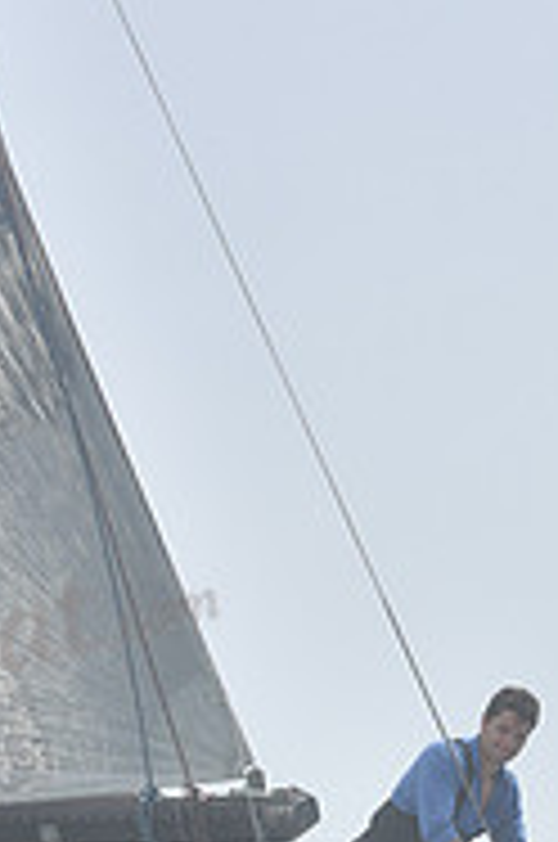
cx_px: 452
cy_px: 1256
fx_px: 6674
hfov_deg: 4.8
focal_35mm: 286
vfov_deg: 7.1
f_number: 11
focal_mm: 92
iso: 320
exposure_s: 1/800
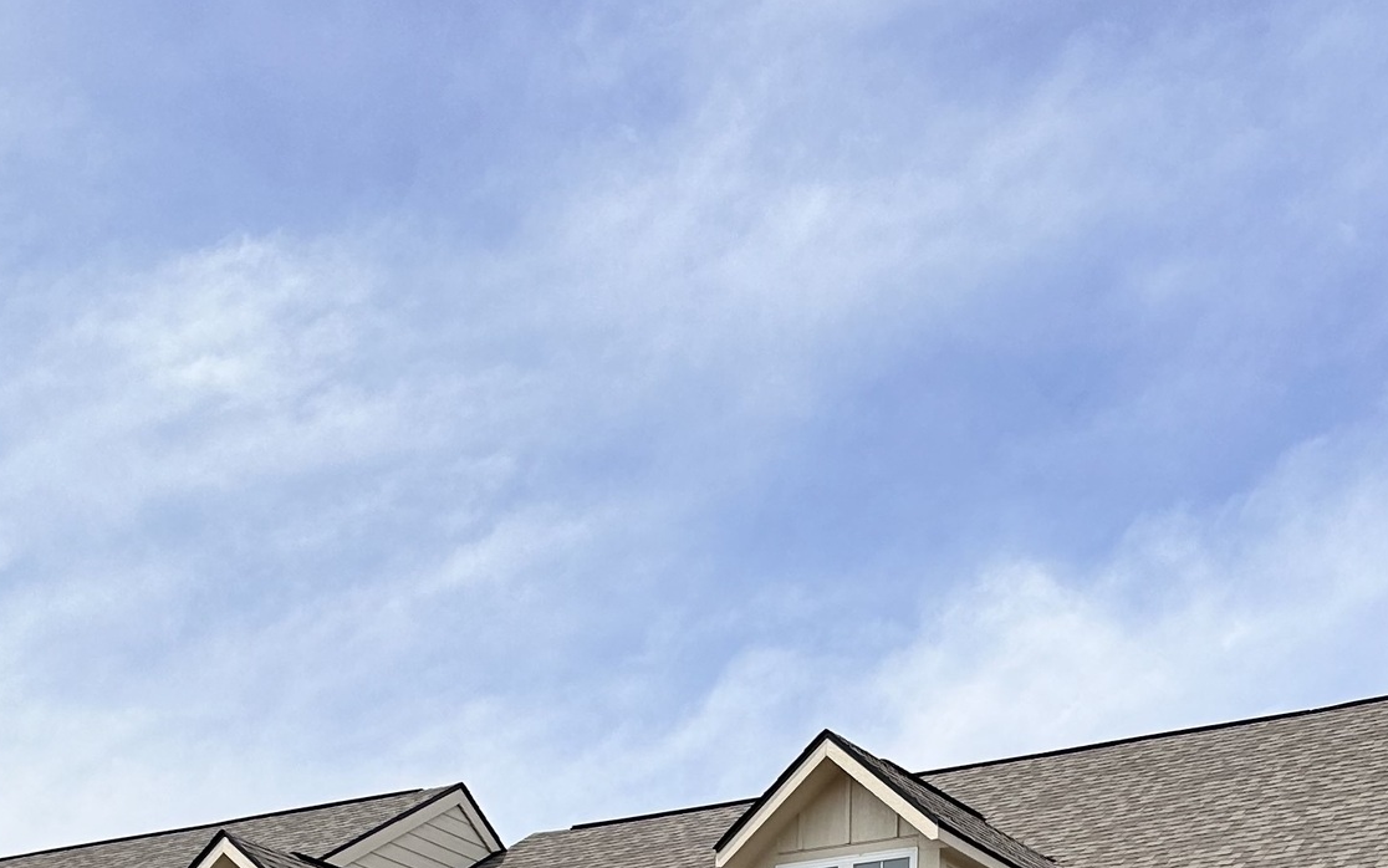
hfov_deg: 29.1
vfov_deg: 17.2
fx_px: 2648
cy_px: 1211
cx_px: 958
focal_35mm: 70
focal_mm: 6.86
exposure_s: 1/5848
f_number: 1.78
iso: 80
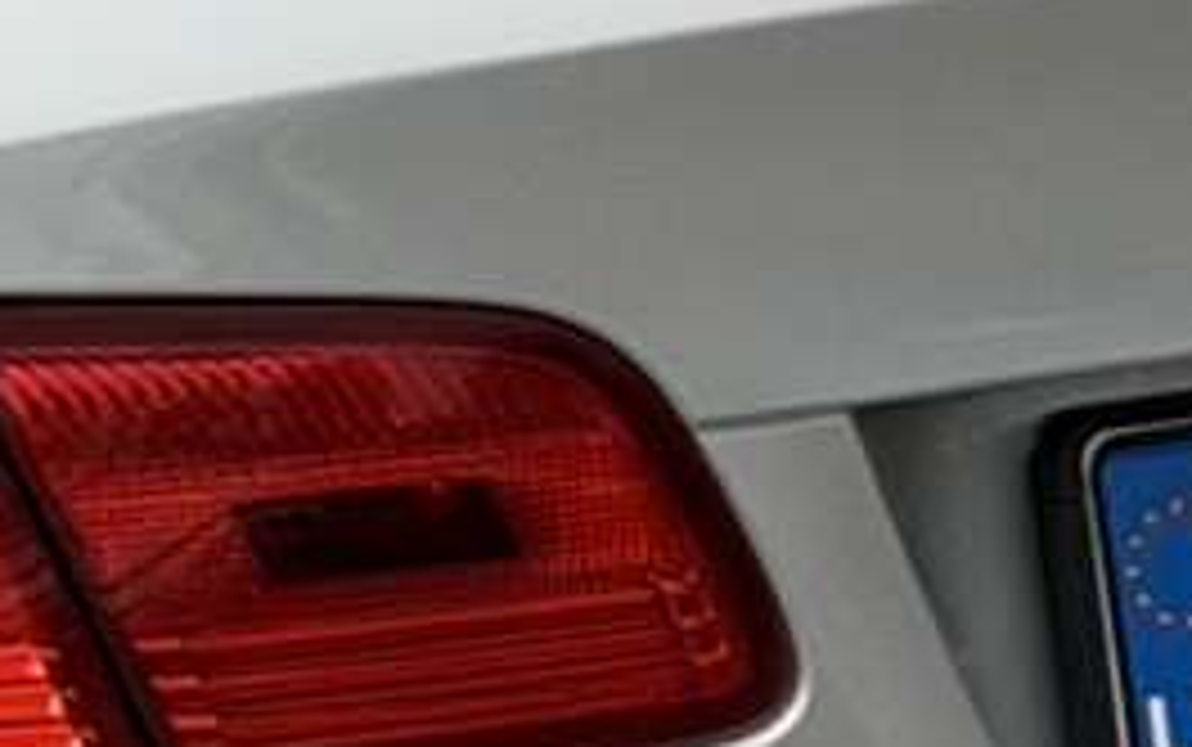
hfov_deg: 5.3
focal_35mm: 393
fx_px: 12775
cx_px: -396
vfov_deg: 3.3
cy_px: 414
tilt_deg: -15.4
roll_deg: -0.7
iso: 64
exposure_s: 1/557
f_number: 1.78
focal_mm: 6.76
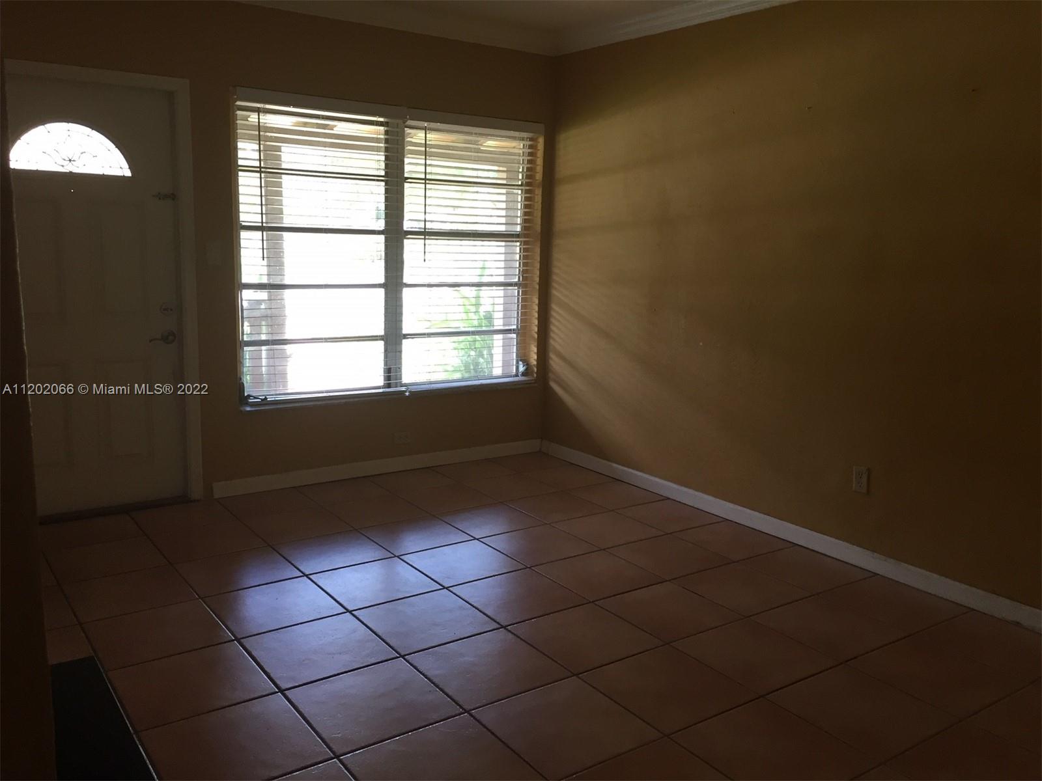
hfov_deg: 61.7
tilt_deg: -10.4
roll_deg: -0.8
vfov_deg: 48.2
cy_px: 390
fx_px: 873
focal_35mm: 29
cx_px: 521
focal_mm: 4.15
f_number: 2.2
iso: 32
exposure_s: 1/30
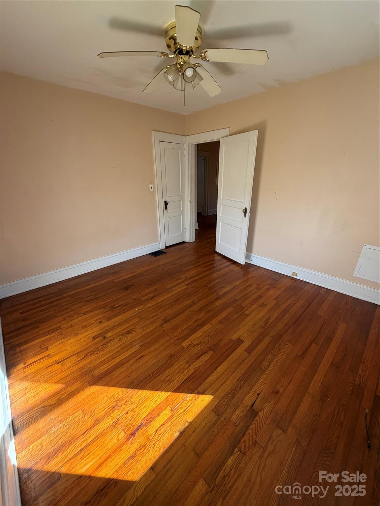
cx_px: 190
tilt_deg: -22.0
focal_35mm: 14
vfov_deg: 102.1
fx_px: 205
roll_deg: +0.2
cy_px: 253
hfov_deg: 85.7
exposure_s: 1/121
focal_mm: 2.22
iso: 125
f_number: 2.2
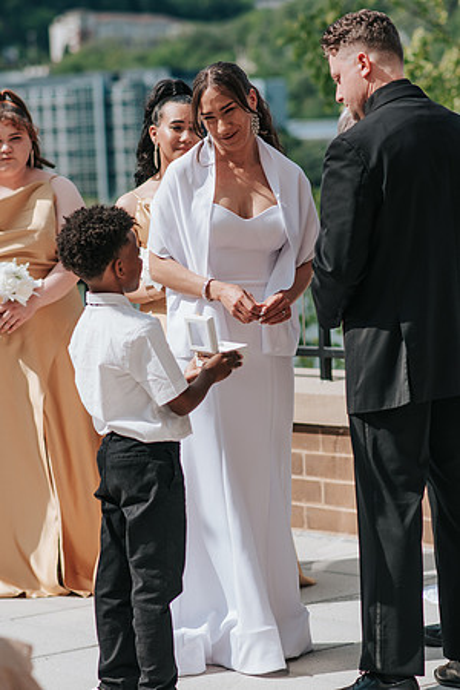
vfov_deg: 16.1
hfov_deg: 10.8
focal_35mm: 128
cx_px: 230
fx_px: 2444
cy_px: 345
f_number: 2.8
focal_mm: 85
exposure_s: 1/2000
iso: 100
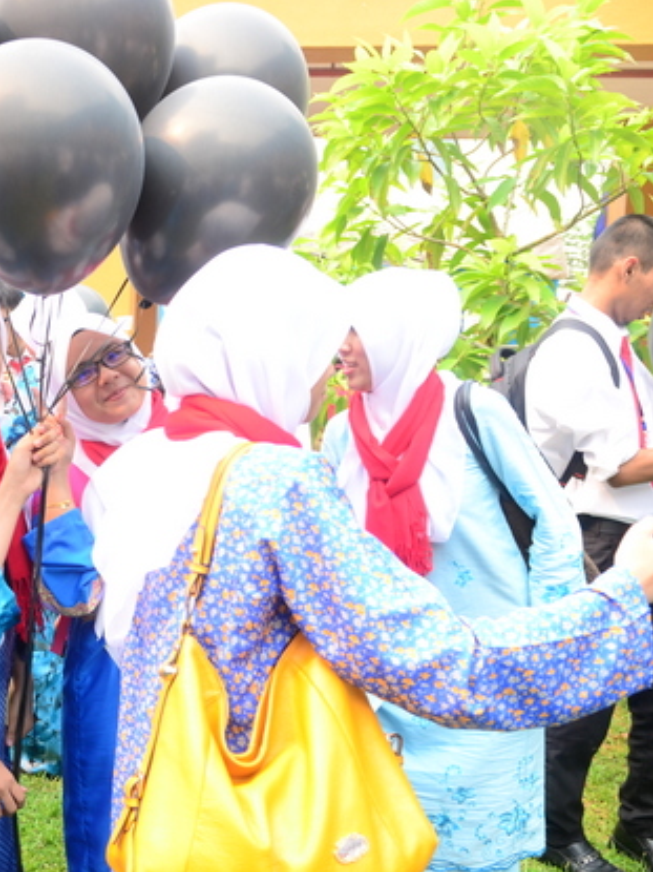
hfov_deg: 34.3
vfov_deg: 46.8
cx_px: 88
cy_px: 437
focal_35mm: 40
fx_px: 1007
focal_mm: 18
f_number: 4
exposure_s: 1/125
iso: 160
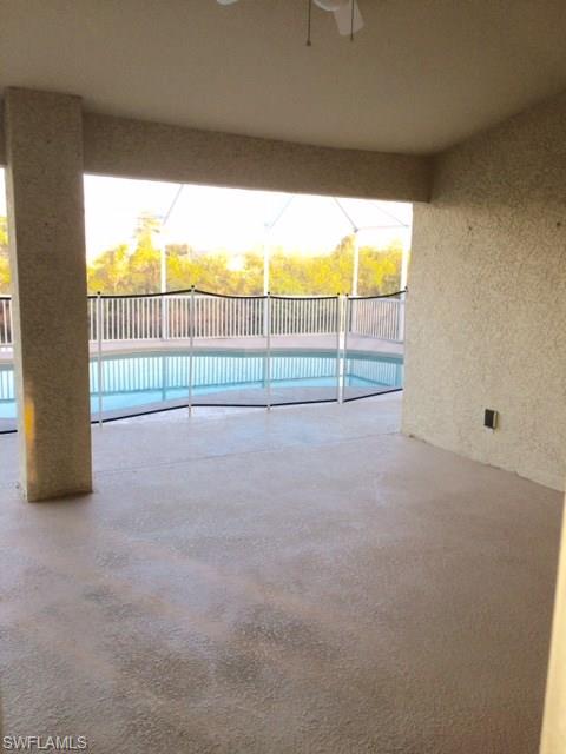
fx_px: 632
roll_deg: +1.3
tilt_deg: -10.5
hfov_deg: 48.2
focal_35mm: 29
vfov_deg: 61.7
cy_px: 377
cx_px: 283
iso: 50
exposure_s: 1/60
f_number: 2.2
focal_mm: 4.15
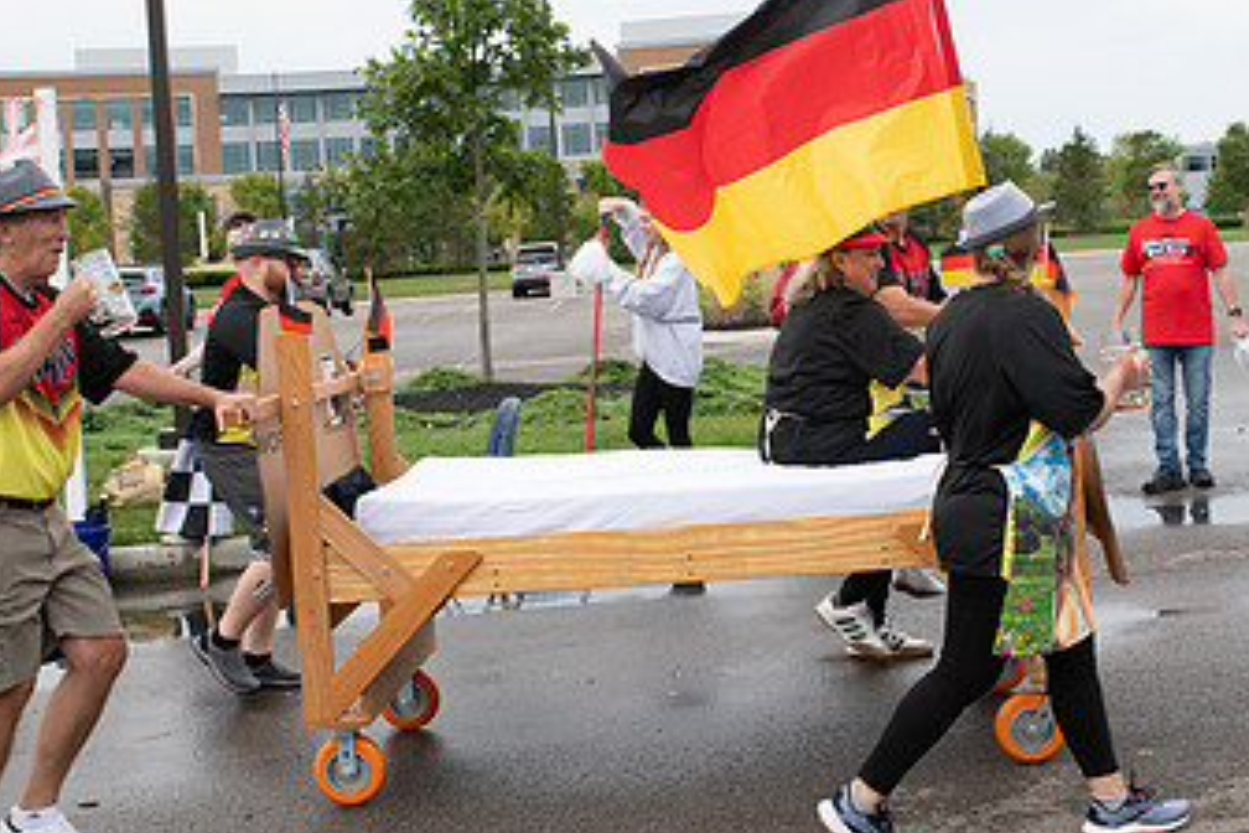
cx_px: 769
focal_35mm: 57
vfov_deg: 23.7
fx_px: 1977
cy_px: 310
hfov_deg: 34.9
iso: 640
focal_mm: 31
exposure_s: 1/320
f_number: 7.1
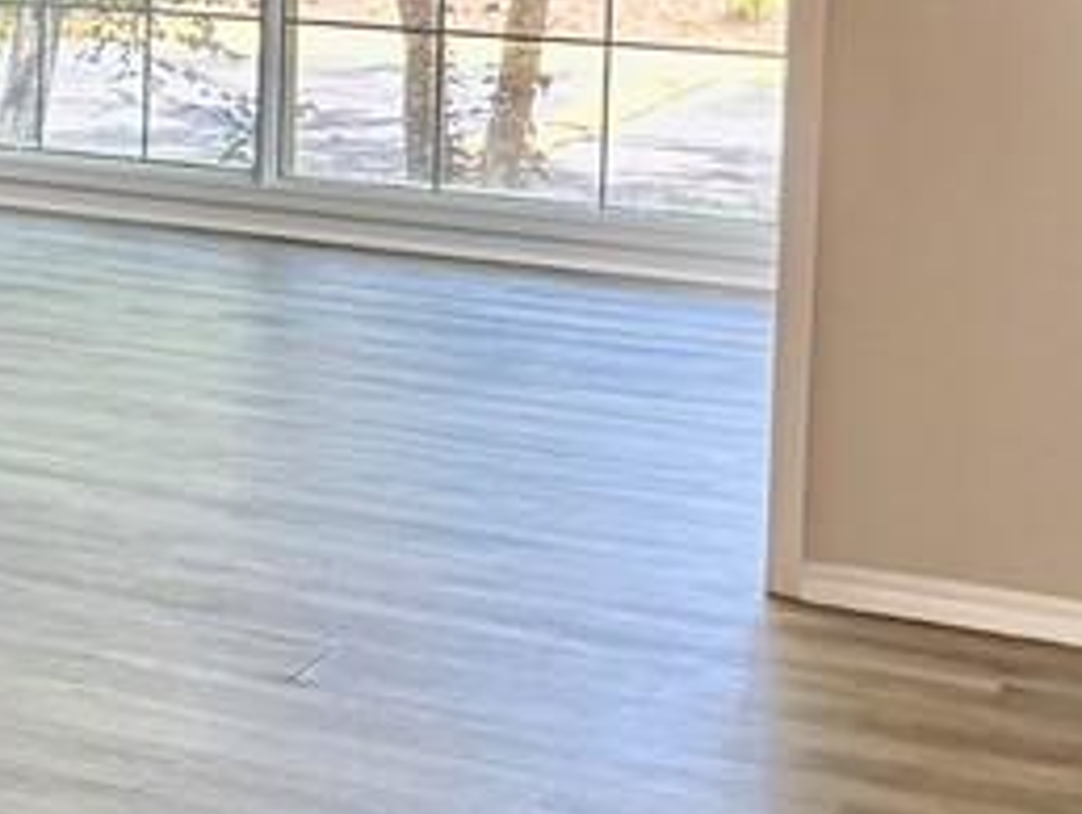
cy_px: -46
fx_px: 3222
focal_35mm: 103
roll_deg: -0.4
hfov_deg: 17.5
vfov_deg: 14.1
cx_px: -453
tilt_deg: -5.9
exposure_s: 1/120
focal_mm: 5.96
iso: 125
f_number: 1.6
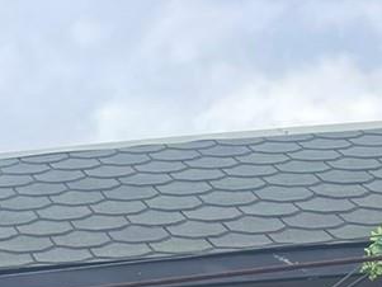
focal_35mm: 133
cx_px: -489
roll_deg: +0.4
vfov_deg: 9.6
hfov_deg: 12.3
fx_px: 1468
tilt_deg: +12.9
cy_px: 739
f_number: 1.6
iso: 32
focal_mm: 5.1
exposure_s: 1/638
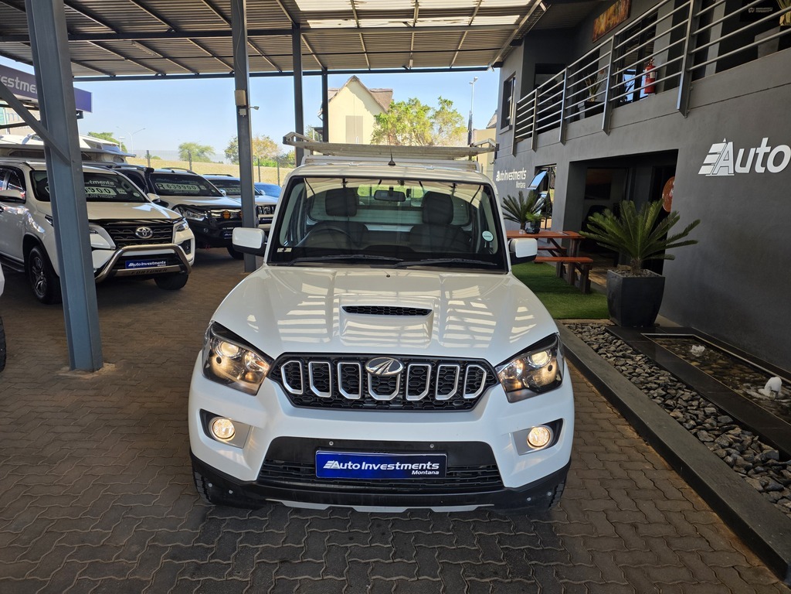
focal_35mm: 23
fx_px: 526
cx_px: 396
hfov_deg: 73.9
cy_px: 297
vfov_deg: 58.9
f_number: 1.7
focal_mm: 6.25
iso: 80
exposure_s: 1/1311
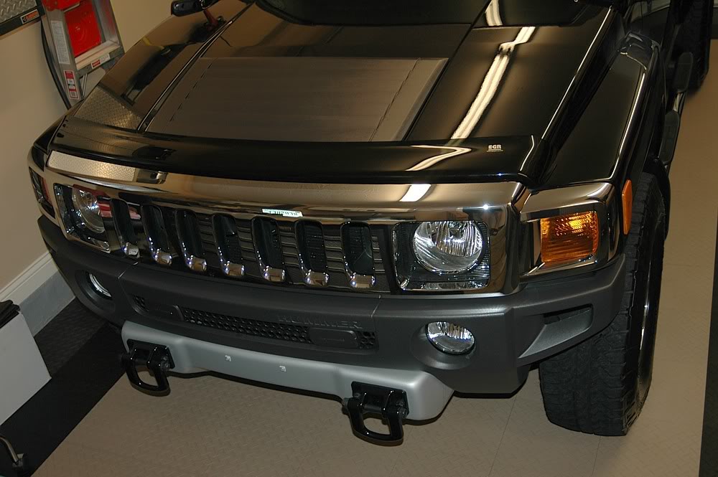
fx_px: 777
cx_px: 359
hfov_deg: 49.6
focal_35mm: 39
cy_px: 238
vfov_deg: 34.2
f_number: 4.2
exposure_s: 1/60
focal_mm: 26
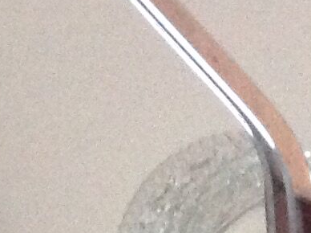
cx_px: -294
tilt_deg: +76.3
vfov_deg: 6.3
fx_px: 2100
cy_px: 337
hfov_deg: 8.1
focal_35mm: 234
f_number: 2.4
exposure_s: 1/15
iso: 500
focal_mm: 4.28
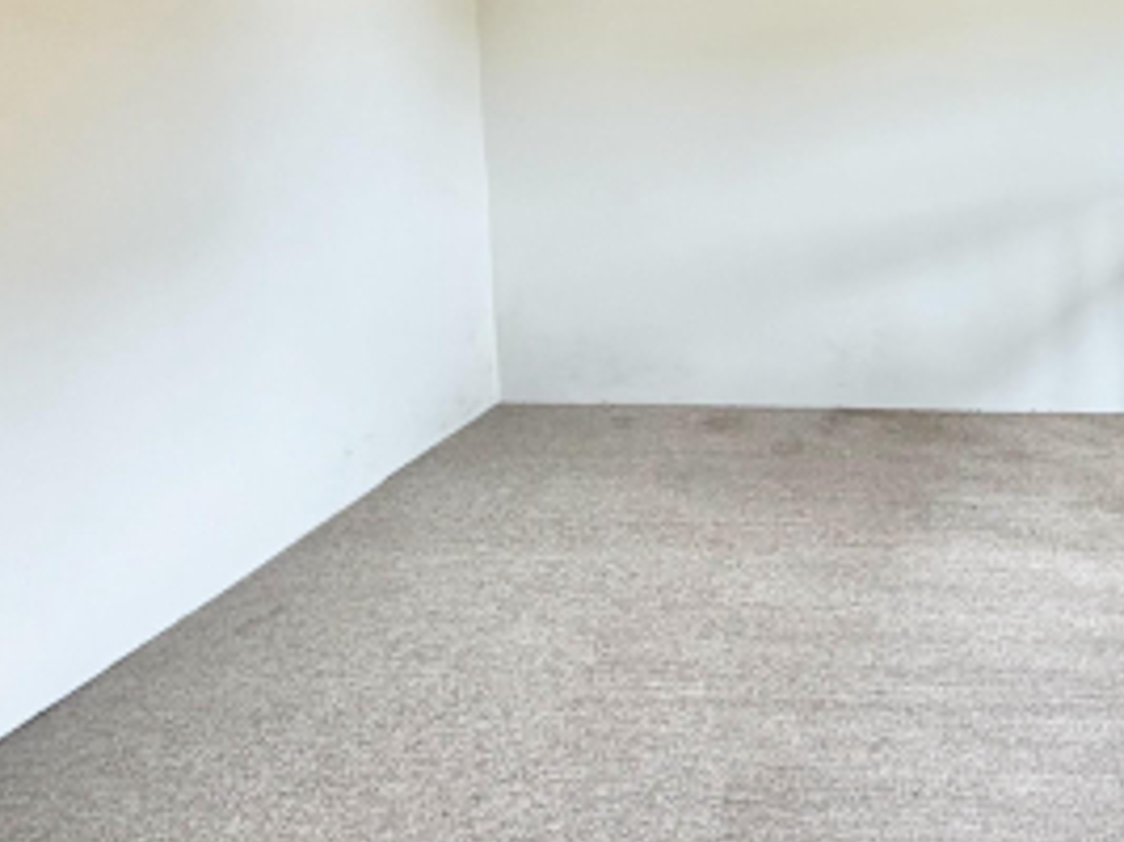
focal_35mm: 35
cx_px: 1122
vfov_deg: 39.2
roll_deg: -1.5
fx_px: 1136
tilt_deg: -9.1
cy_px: 177
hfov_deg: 44.7
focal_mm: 2.22
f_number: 2.2
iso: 200
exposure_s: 1/120
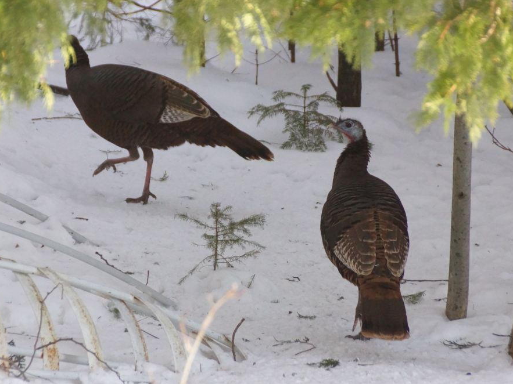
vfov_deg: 5.7
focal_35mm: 261
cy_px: 193
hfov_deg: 7.6
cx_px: 247
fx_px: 3867
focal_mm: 160
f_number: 6.3
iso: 3200
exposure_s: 1/250
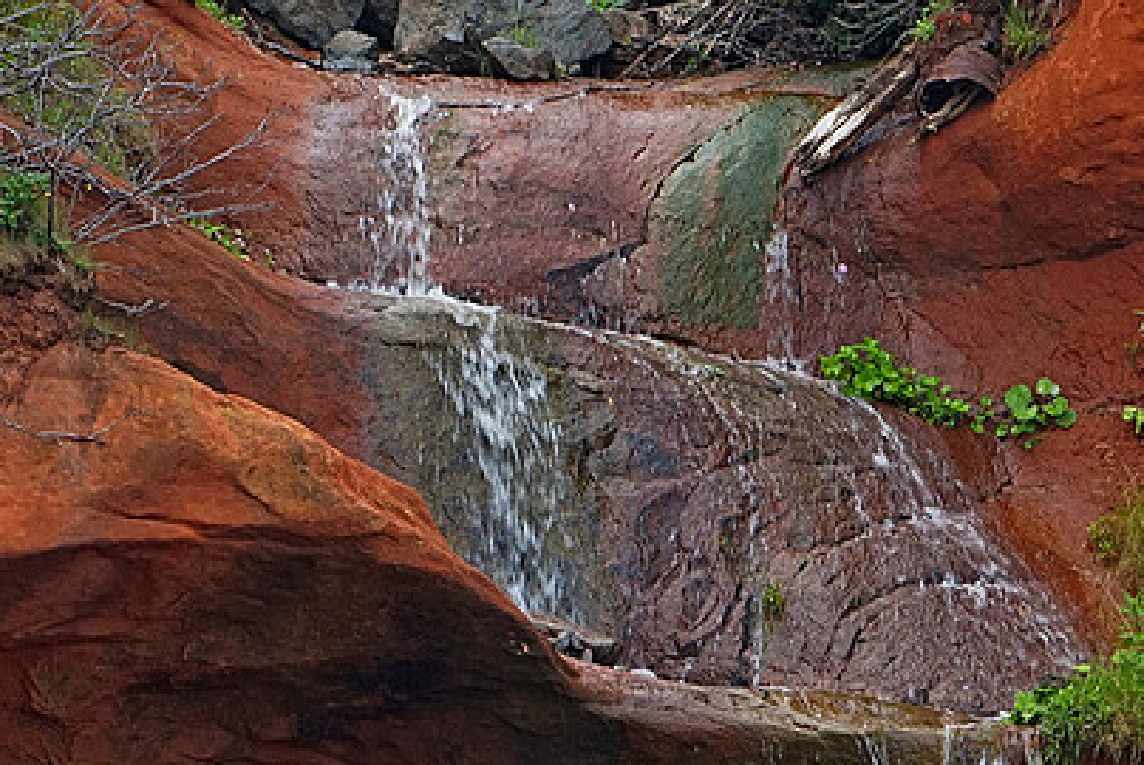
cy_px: 458
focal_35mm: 452
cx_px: 790
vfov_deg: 3.0
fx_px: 14373
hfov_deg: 4.6
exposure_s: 1/60
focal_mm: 210
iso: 1000
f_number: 13
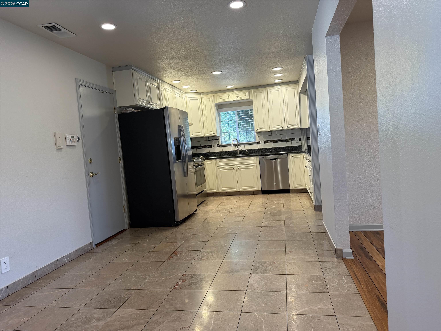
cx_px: 220
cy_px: 166
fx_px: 306
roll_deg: +4.5
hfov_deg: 71.6
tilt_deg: -3.4
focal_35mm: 24
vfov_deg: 56.8
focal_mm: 6.76
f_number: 1.78
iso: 200
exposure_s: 1/120
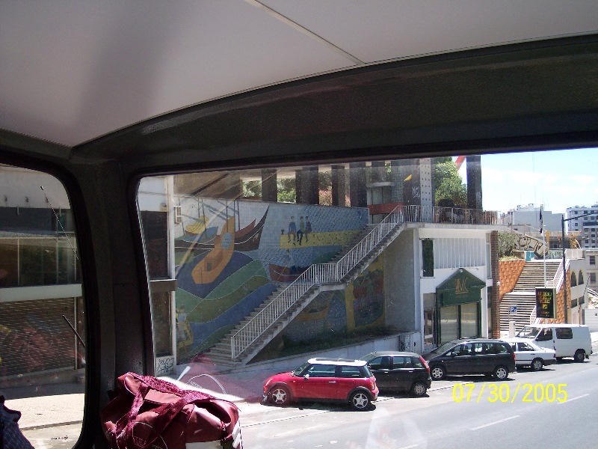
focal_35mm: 38
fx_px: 656
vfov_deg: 37.7
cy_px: 224
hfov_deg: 49.0
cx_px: 299
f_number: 2.8
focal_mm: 8
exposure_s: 1/700
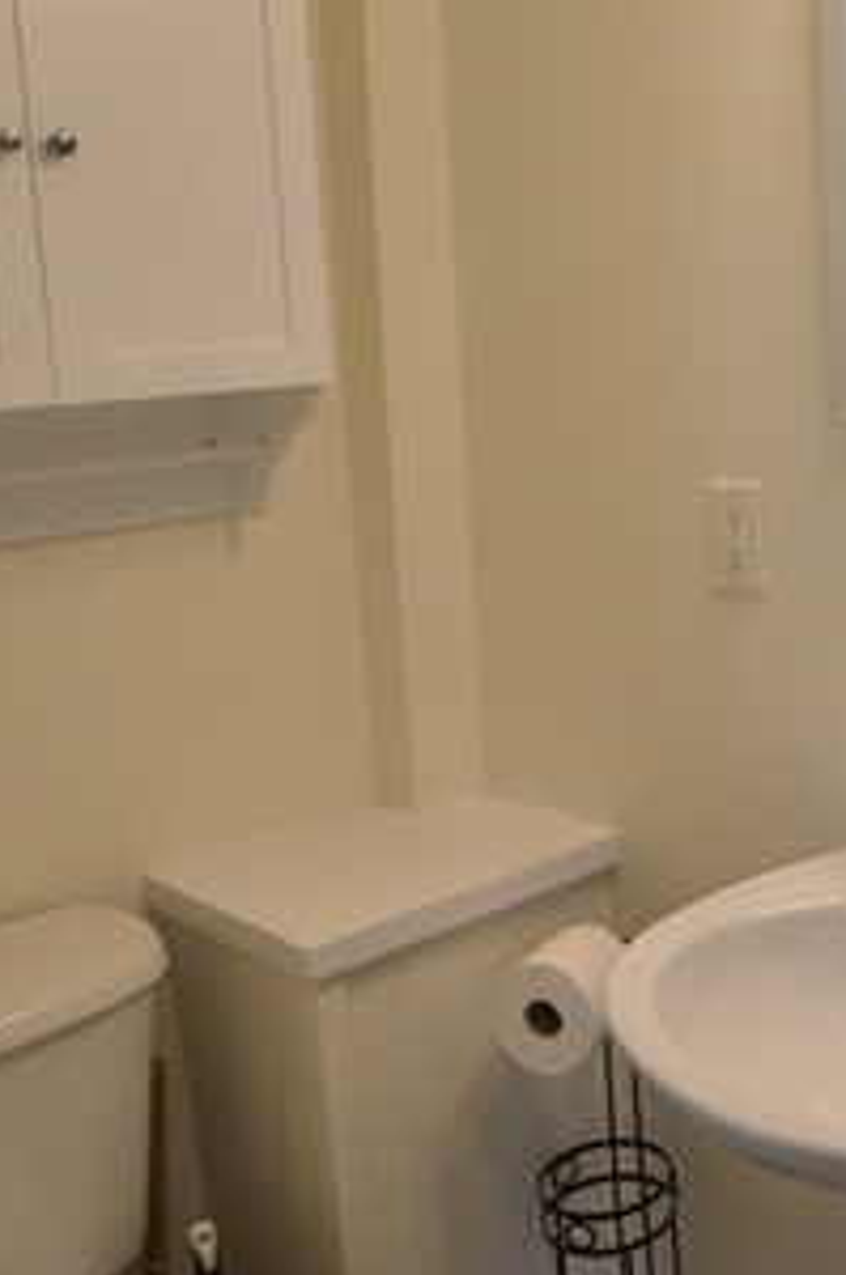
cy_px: 536
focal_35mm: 42
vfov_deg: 46.0
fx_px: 1495
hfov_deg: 28.7
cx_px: 927
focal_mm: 11
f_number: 4.5
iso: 560
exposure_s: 1/60
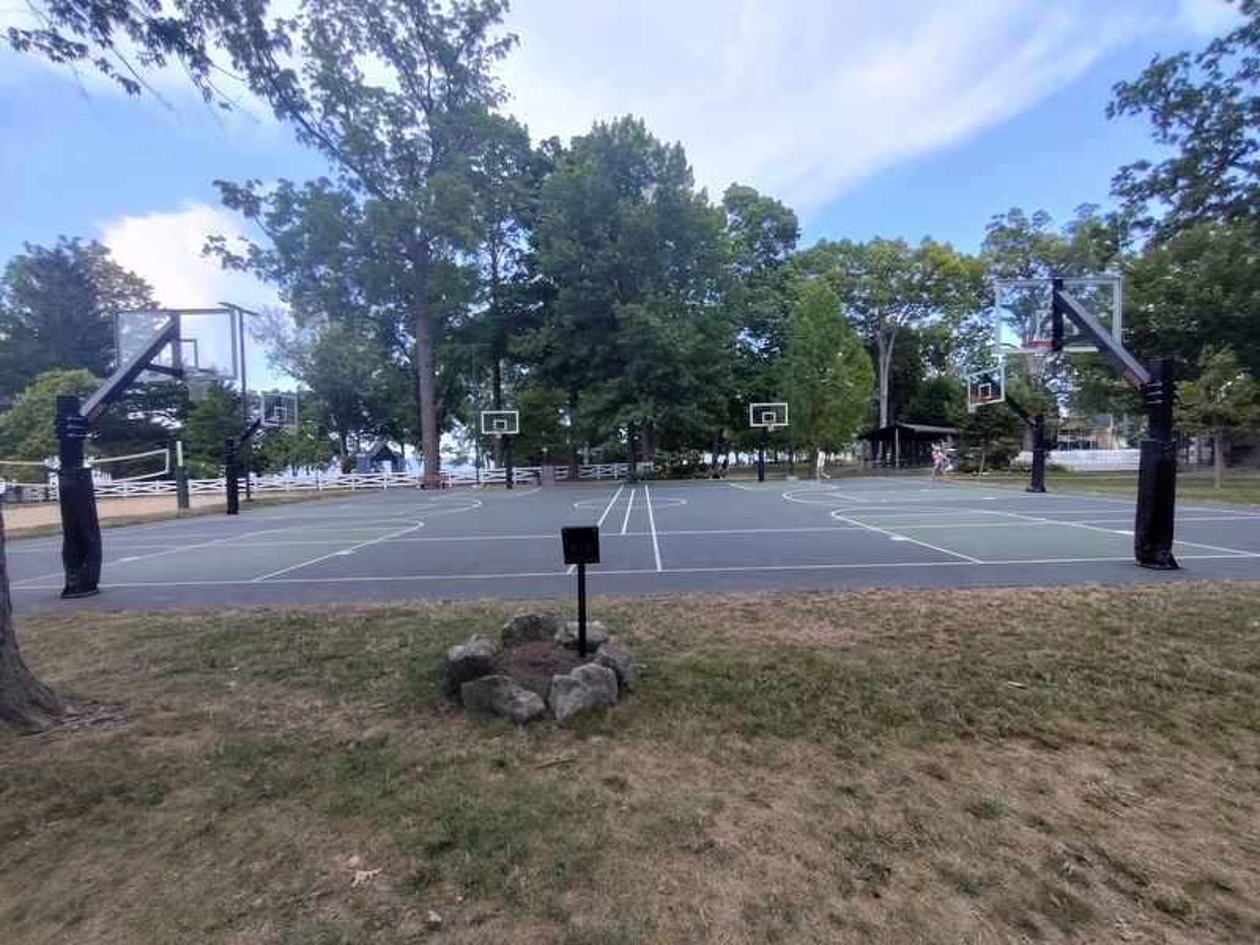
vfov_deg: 78.1
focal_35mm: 16
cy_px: 472
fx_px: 582
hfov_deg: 94.5
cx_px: 630
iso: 100
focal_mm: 1.66
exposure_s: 1/417
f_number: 2.2
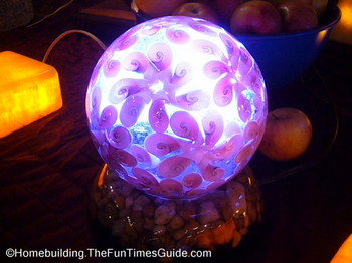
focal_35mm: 35
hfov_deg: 52.7
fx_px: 356
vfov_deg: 40.7
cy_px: 132
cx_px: 176
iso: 80
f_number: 2.8
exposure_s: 1/60
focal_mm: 5.8
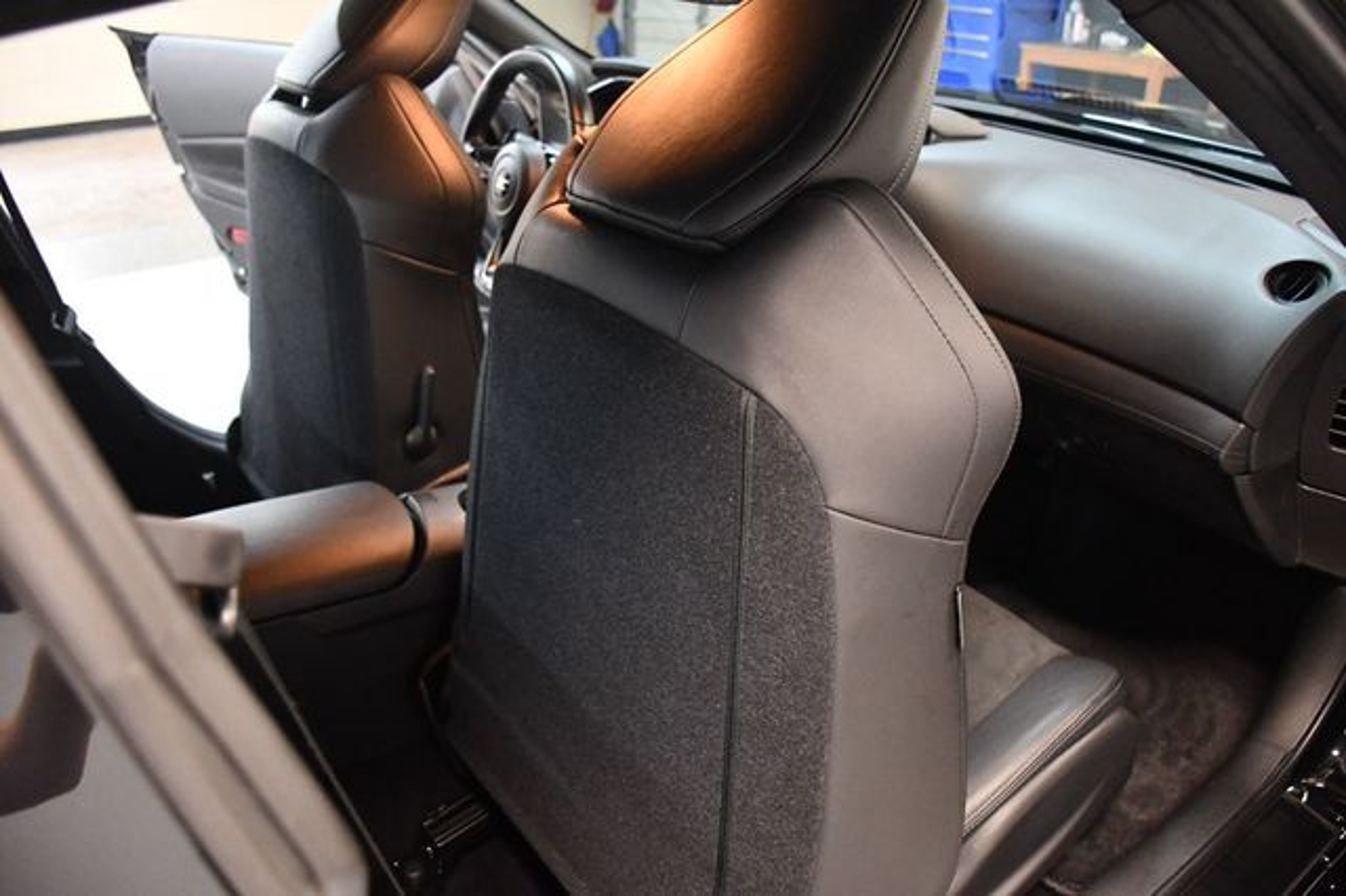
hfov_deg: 67.4
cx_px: 673
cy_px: 448
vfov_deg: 47.9
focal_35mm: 27
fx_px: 1009
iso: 5600
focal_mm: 18
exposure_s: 1/60
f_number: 3.5
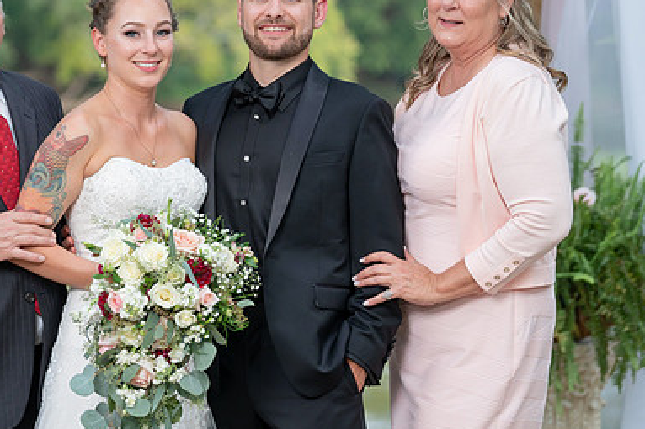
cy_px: 126
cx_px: 220
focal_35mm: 195
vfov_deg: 7.0
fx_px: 3492
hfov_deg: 10.5
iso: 320
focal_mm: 120
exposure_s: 1/200
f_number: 4
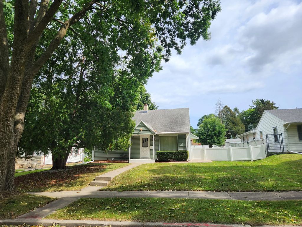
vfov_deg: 58.9
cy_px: 114
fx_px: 201
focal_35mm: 23
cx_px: 151
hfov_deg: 73.9
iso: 20
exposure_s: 1/1304
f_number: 1.8
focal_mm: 5.4
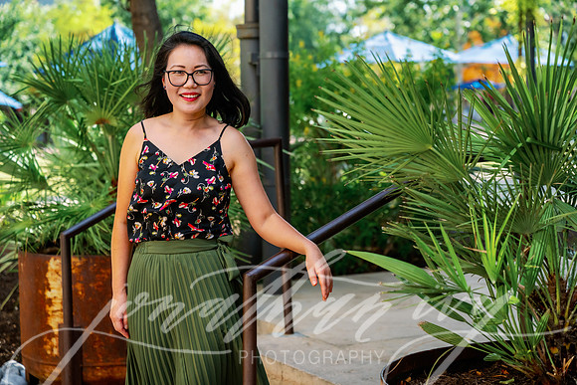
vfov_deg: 19.5
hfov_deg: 28.8
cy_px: 192
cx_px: 288
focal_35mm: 70
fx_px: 1122
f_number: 3.5
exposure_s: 1/2500
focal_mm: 70
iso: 800
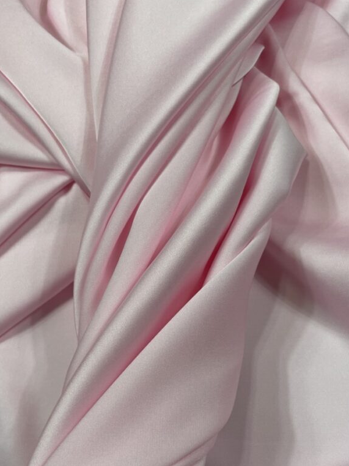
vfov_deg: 52.5
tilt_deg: -68.1
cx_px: 165
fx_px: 470
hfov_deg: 40.7
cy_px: 261
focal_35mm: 35
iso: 32
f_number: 1.6
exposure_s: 1/120
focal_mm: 4.2
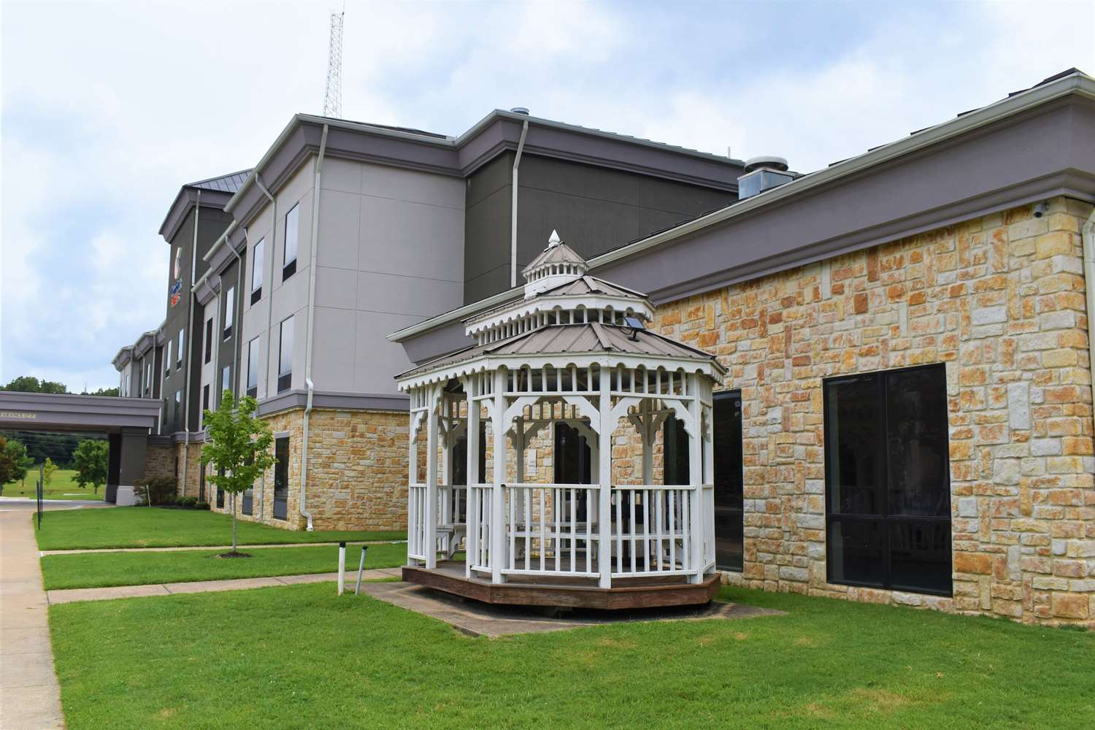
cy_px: 365
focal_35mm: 30
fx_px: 912
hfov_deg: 61.9
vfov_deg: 43.6
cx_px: 548
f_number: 10
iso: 200
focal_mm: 20
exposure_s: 1/400
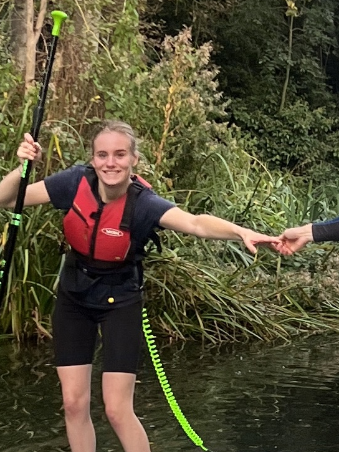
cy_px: 576
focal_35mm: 88
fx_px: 1149
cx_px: 231
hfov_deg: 16.7
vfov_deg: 20.5
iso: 40
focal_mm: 5.7
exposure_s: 1/196
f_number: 1.5
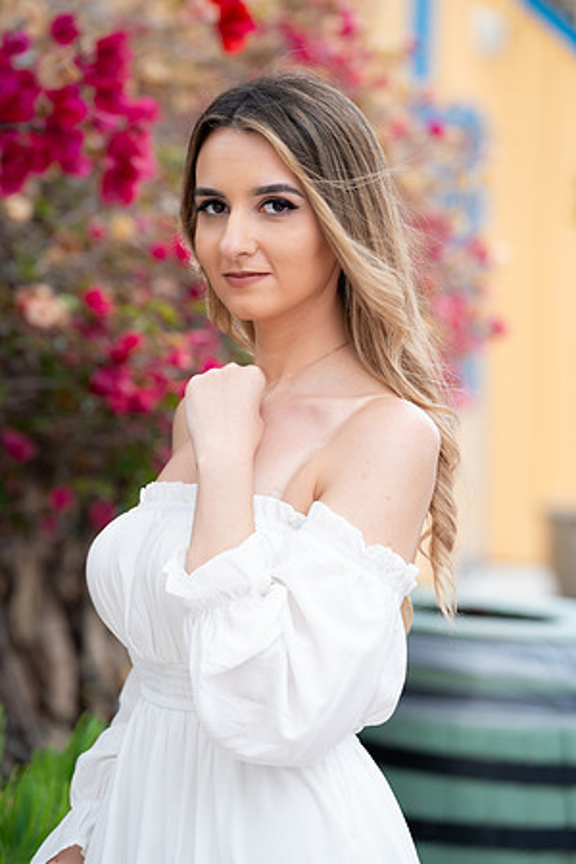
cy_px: 432
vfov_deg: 14.8
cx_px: 288
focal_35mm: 139
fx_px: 3336
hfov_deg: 9.9
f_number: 3.5
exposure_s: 1/200
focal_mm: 139
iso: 320
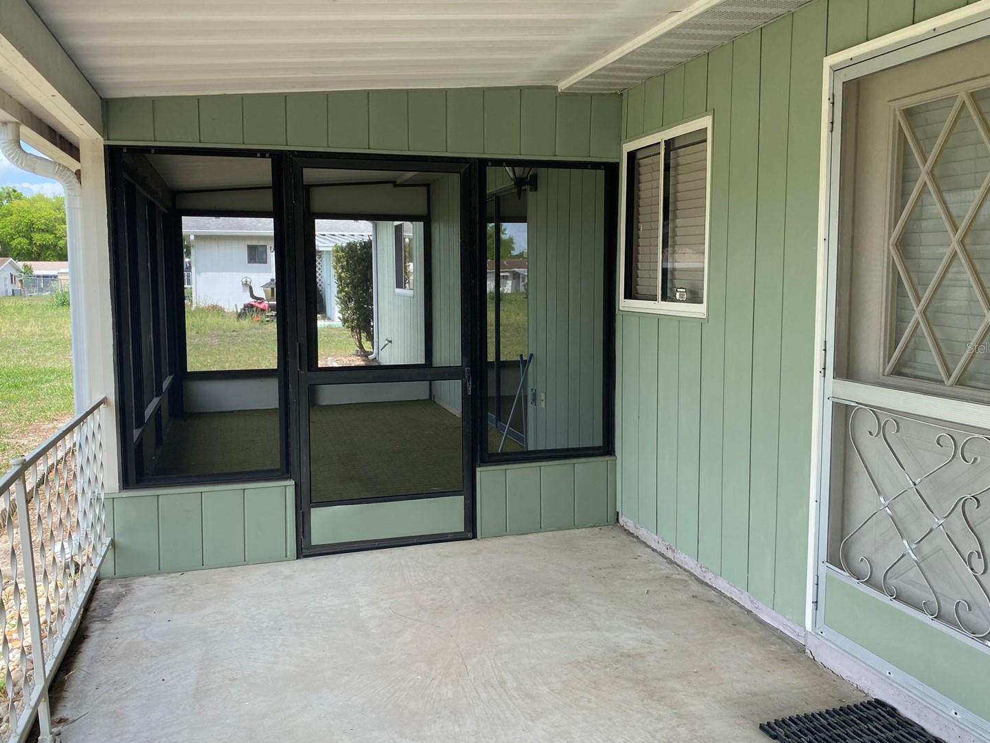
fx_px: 830
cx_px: 479
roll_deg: +0.1
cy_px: 347
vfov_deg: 48.2
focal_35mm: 29
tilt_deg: -6.7
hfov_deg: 61.6
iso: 32
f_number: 1.8
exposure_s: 1/728
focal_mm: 4.25
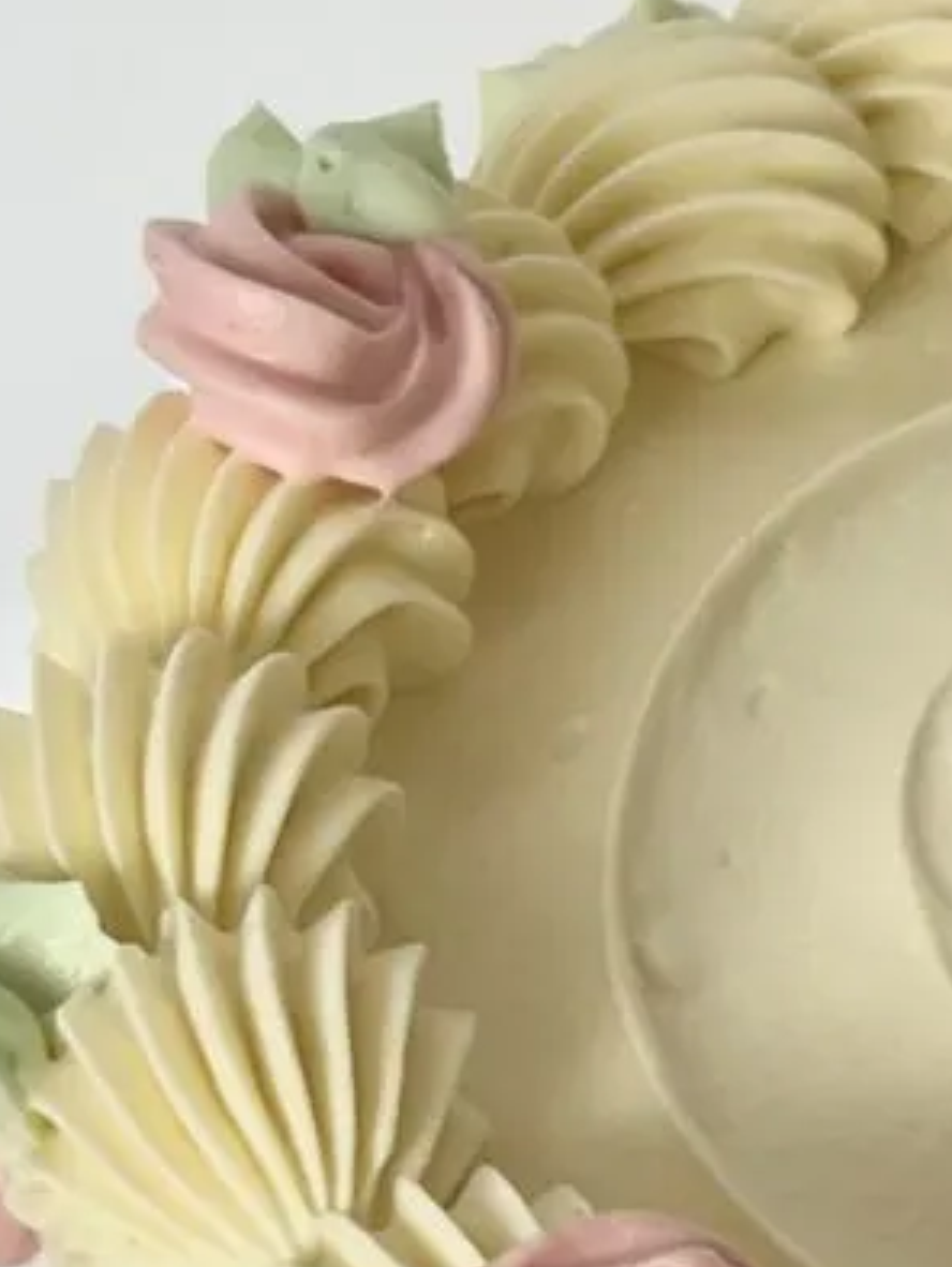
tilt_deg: -52.2
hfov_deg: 10.5
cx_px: 1563
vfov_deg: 13.8
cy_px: 1849
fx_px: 4945
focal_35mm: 135
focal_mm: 5.1
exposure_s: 1/121
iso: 125
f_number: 1.6
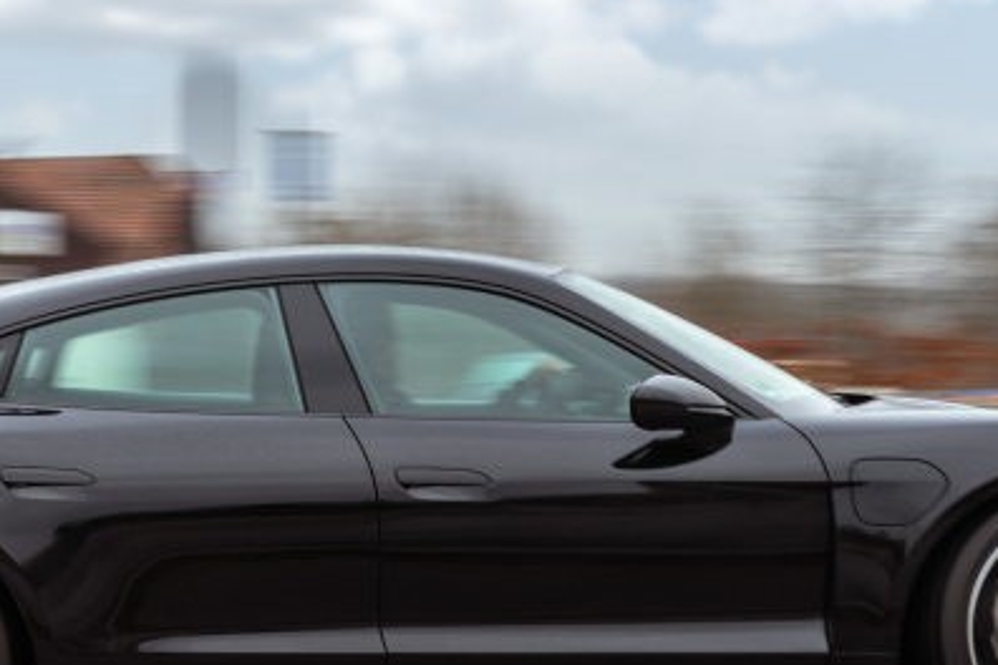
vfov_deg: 13.5
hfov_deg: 20.2
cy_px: 447
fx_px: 2800
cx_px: 441
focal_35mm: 101
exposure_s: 1/40
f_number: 8
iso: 320
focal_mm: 50
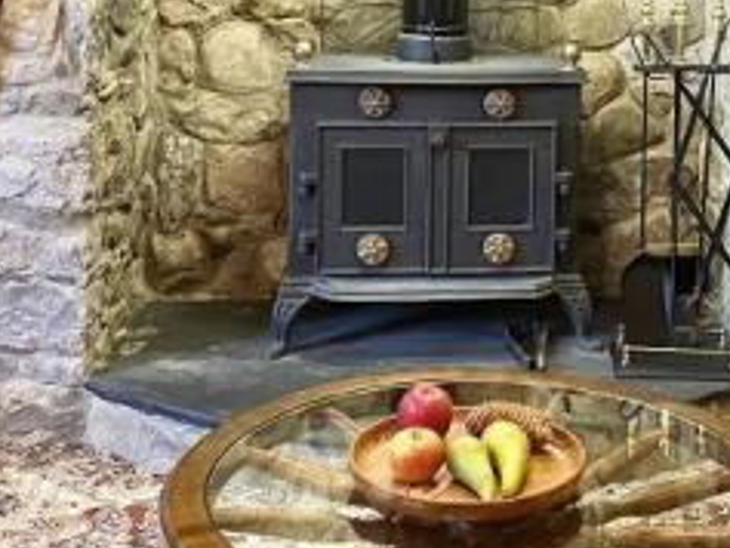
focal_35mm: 64
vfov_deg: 22.2
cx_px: 488
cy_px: 23
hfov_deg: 30.0
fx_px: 1350
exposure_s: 1/50
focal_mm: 4.25
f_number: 1.8
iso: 320
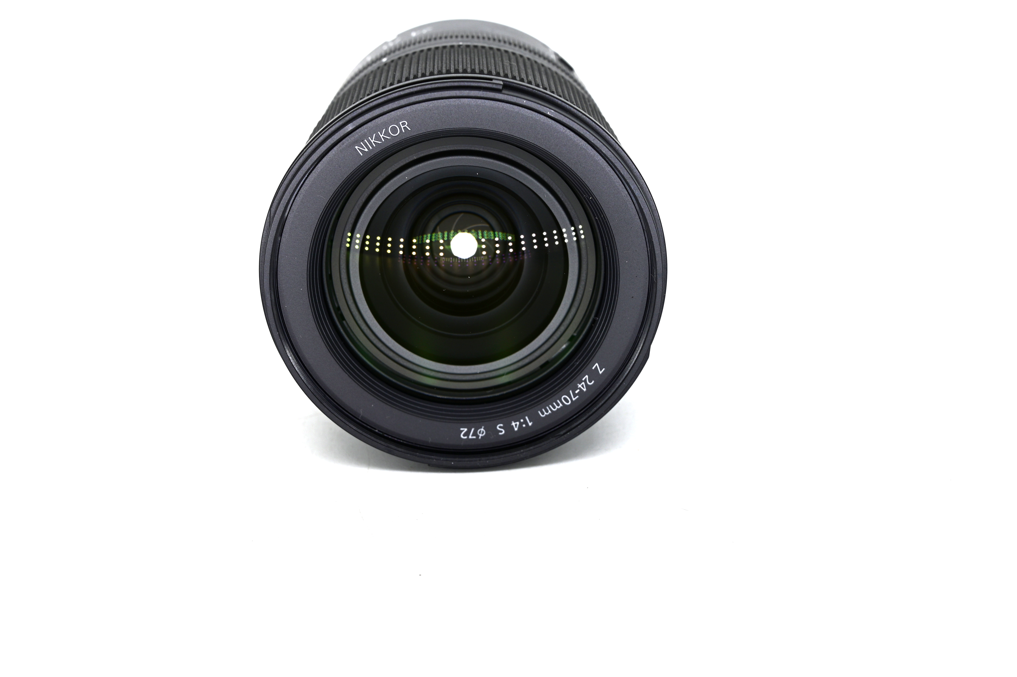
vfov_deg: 27.0
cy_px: 338
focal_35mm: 50
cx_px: 508
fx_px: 1412
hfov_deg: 39.6
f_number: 10
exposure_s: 1/80
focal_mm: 50
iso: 180
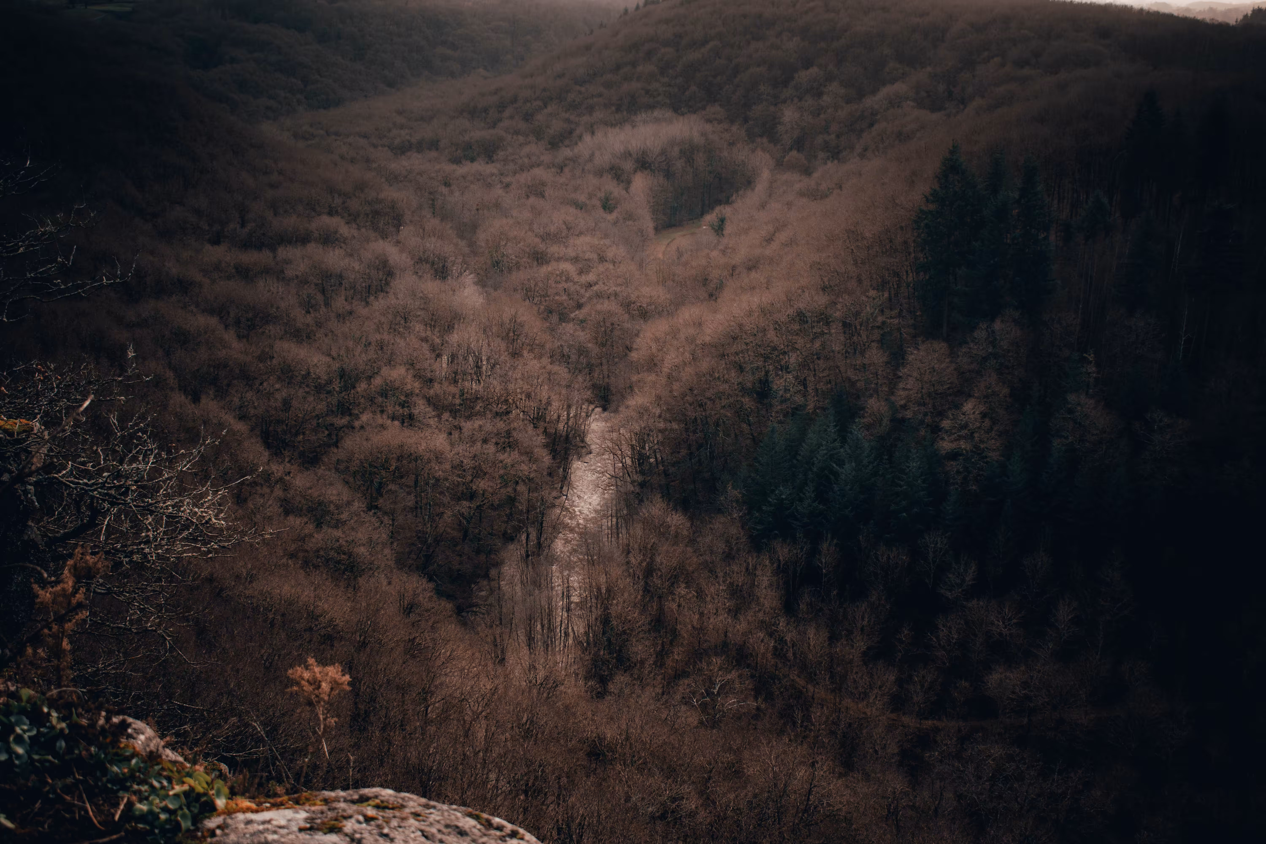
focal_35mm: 36
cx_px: 633
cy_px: 422
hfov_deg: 53.1
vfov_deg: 36.9
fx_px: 1266
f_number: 4
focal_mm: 24
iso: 100
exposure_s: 1/250
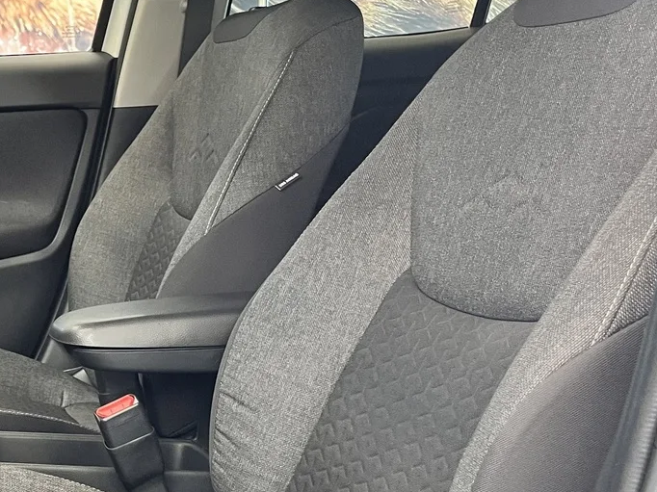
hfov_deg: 29.0
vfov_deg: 24.0
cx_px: -46
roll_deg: -0.1
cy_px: 236
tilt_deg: -4.8
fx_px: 1157
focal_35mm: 61
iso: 200
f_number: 1.6
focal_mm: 5.1
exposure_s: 1/60
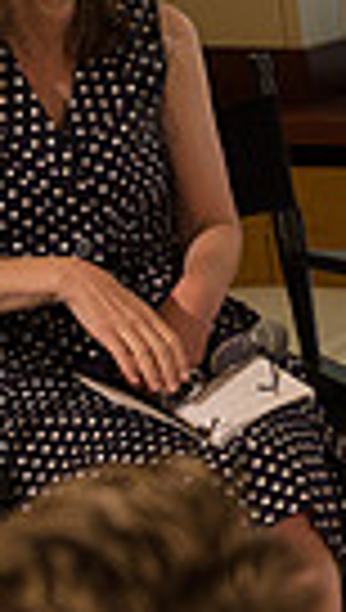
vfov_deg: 10.9
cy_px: 65
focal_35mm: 196
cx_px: 1020
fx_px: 3181
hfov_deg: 5.8
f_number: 4
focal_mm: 44
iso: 1000
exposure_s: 1/100
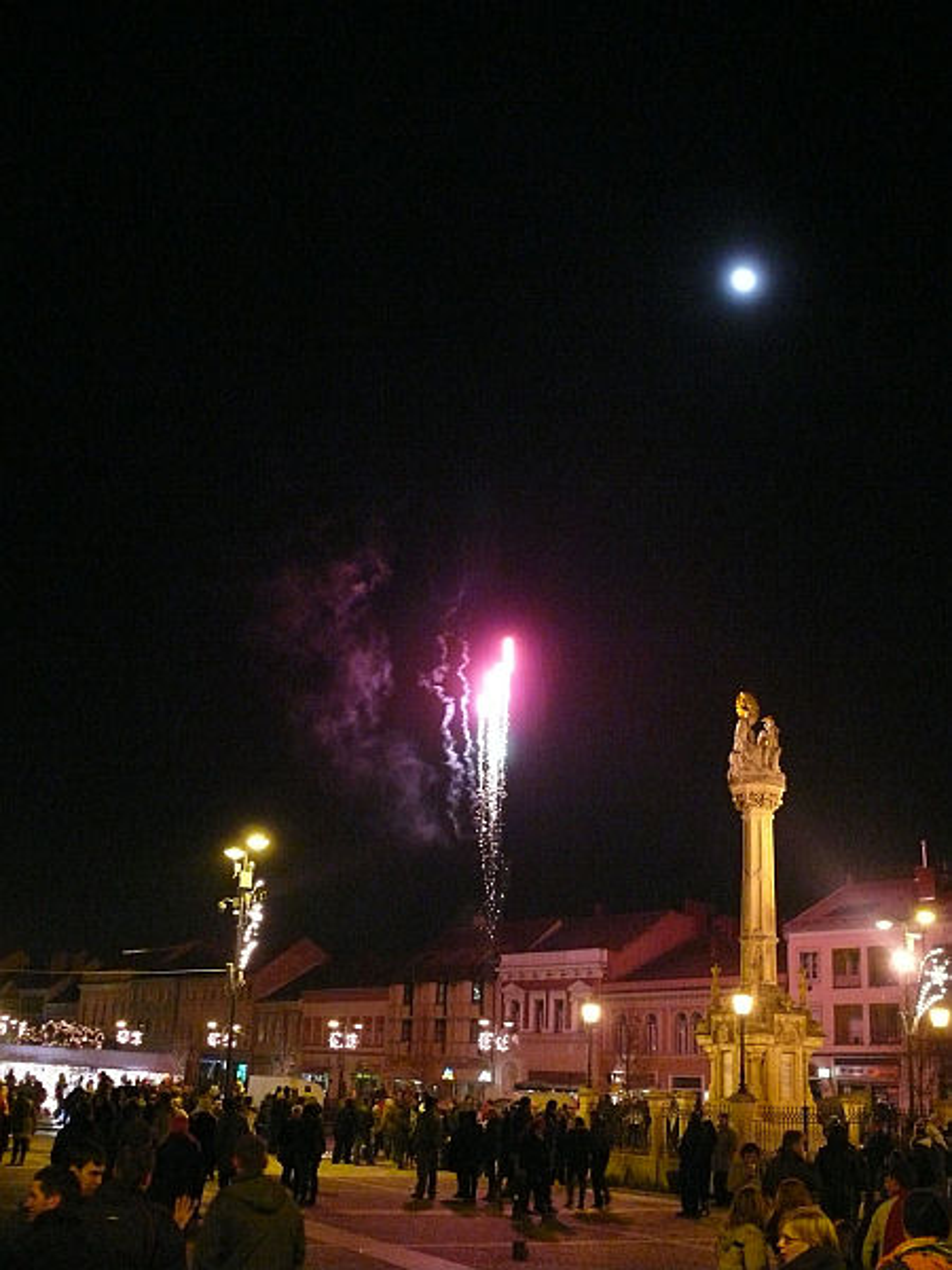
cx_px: 476
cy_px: 635
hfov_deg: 40.7
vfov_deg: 52.6
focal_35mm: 35
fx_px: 1283
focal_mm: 7.4
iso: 800
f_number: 2.8
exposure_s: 1/20
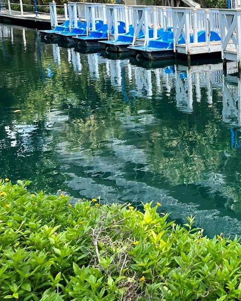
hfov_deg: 24.5
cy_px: 58
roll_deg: +0.2
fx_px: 499
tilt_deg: -9.2
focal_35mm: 56
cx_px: 290
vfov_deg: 32.6
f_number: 1.5
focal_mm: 5.7
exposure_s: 1/1553
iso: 50
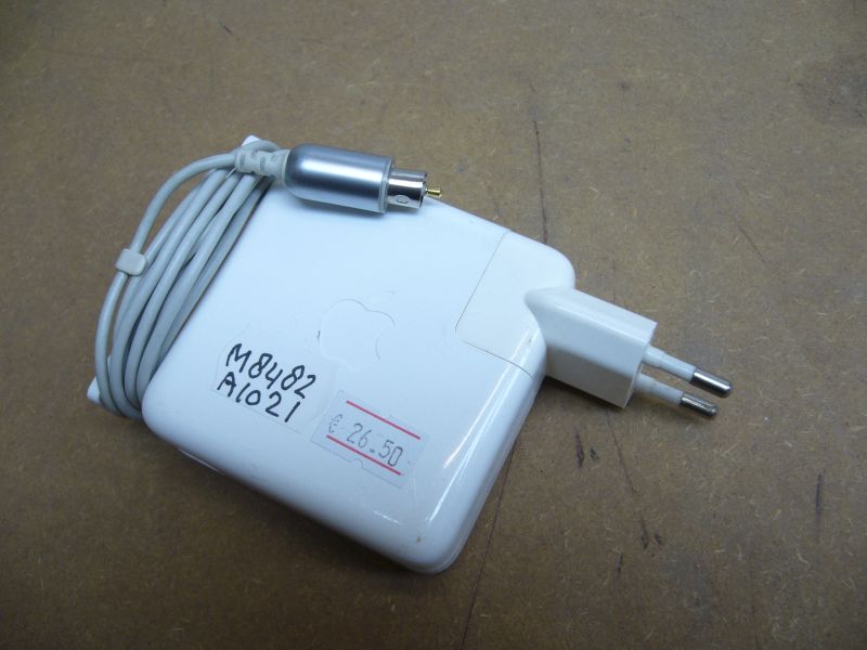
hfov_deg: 52.6
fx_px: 877
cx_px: 434
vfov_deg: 40.7
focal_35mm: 35
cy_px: 325
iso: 80
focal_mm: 5.8
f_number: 2.8
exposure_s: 1/25
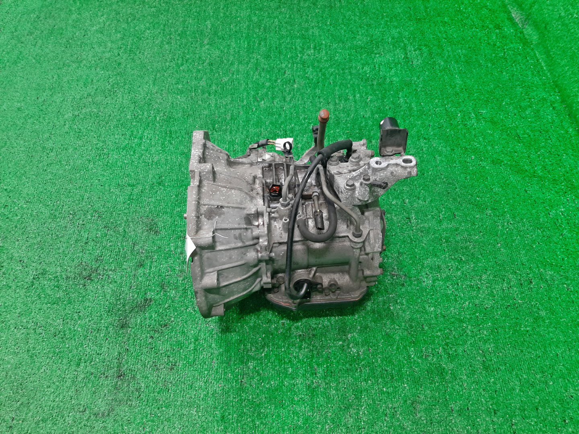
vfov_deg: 53.1
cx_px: 290
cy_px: 217
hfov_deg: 67.3
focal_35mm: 26
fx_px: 435
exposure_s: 1/50
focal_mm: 3.93
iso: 123
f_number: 1.7
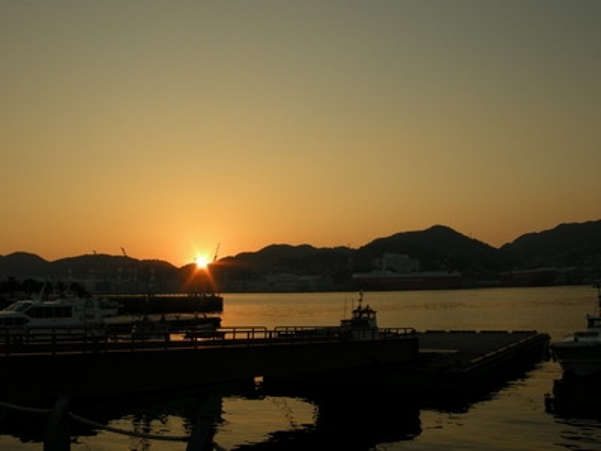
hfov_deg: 52.6
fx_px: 608
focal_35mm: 35
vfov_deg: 40.7
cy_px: 226
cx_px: 300
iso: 64
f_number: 5.4
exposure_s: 1/290
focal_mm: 7.5
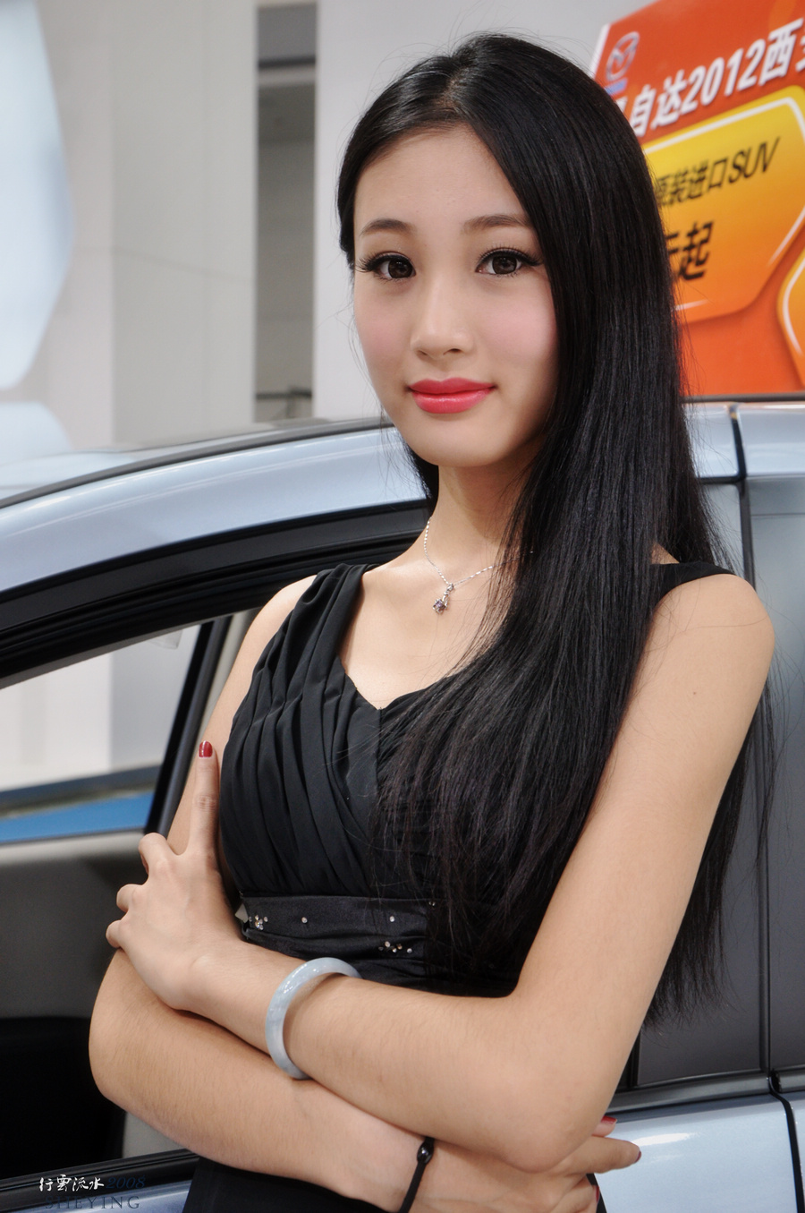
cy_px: 606
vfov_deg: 29.9
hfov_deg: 20.1
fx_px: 2270
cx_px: 402
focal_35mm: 68
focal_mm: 45
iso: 720
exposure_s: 1/60
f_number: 8
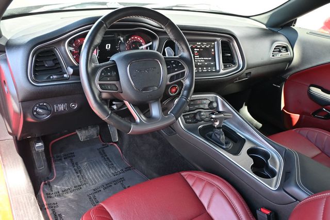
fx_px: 275
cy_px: 110
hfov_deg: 62.0
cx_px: 165
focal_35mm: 30
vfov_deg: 43.6
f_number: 3.8
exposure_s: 1/125
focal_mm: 20
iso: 900
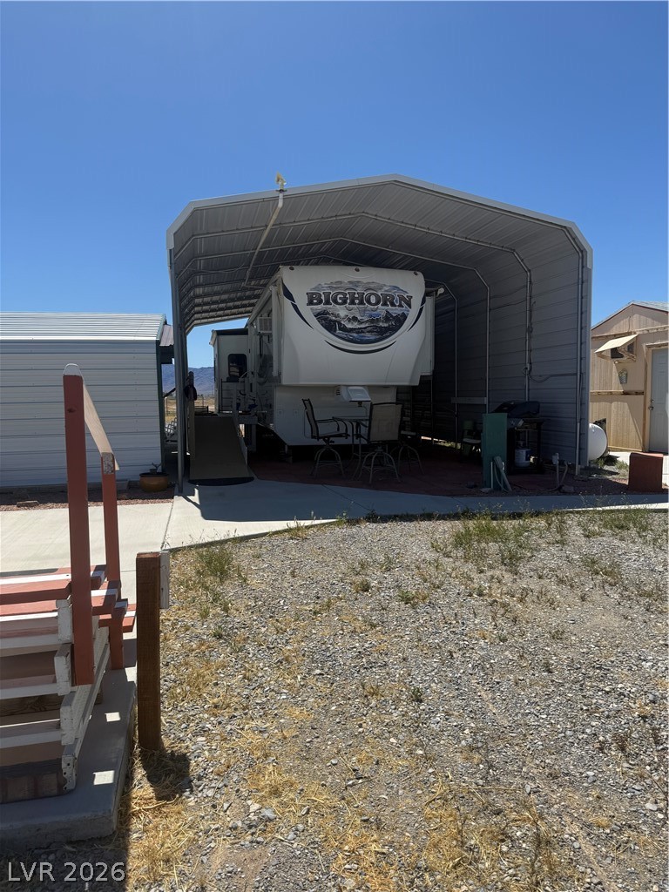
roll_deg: +0.3
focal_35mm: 24
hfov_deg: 56.8
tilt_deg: -4.2
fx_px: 618
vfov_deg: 71.6
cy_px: 446
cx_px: 334
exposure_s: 1/6173
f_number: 1.78
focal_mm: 6.76
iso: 80
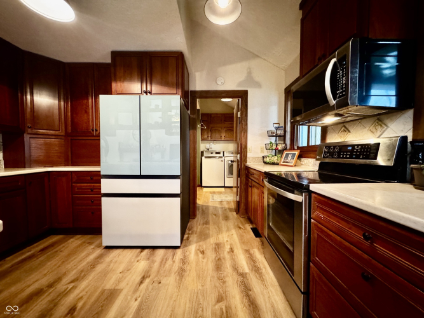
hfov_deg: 102.1
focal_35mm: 14
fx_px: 171
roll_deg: -0.4
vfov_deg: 85.7
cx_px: 212
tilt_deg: -2.8
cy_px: 159
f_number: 2.2
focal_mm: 2.22
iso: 800
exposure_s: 1/40
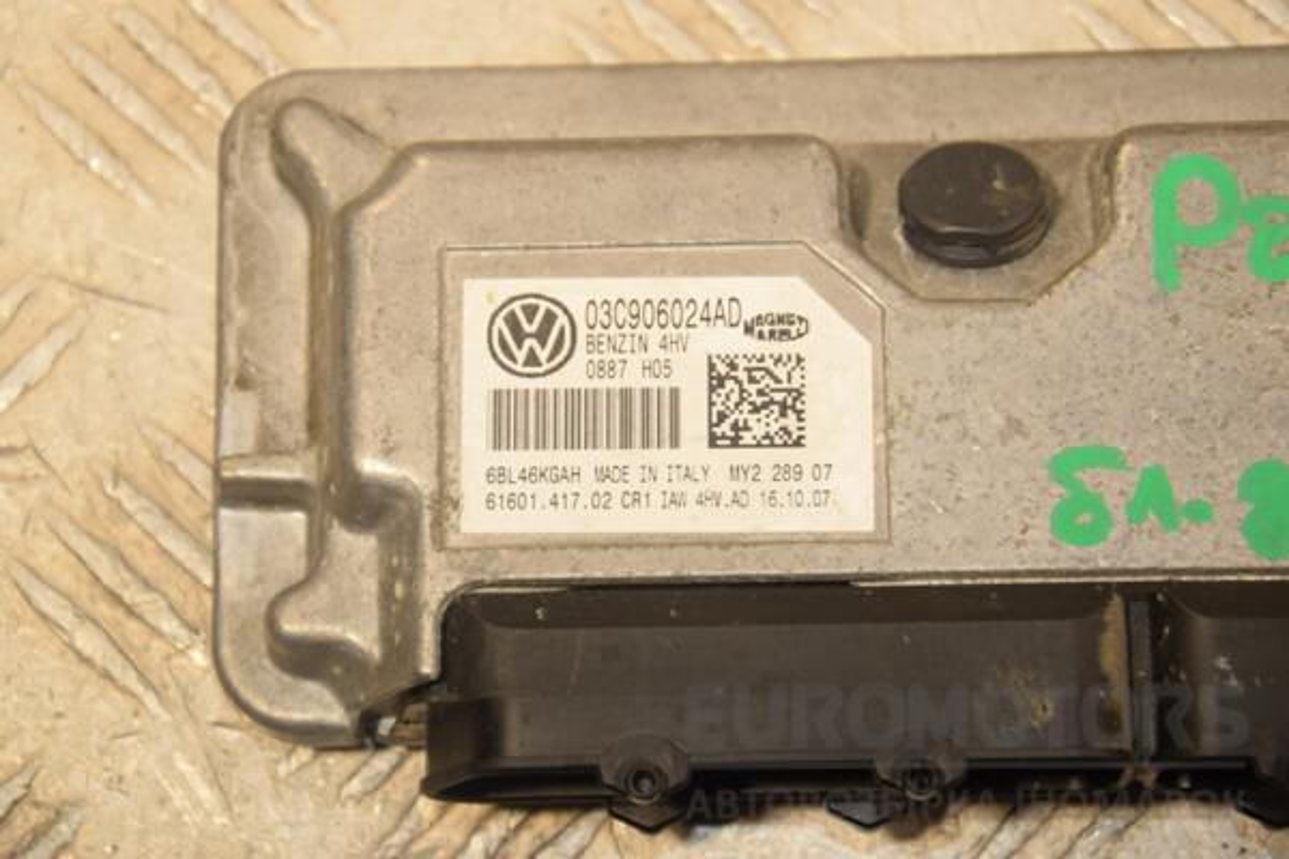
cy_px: 430
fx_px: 4565
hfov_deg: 16.1
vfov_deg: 10.8
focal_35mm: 128
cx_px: 644
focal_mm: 85
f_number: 7.1
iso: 800
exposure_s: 1/200
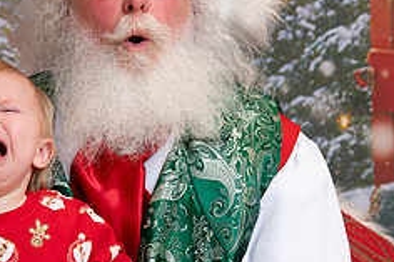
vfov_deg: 8.6
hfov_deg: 12.8
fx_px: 1750
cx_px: 104
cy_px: 150
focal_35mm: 160
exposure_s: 1/200
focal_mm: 65
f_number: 4.5
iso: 1250
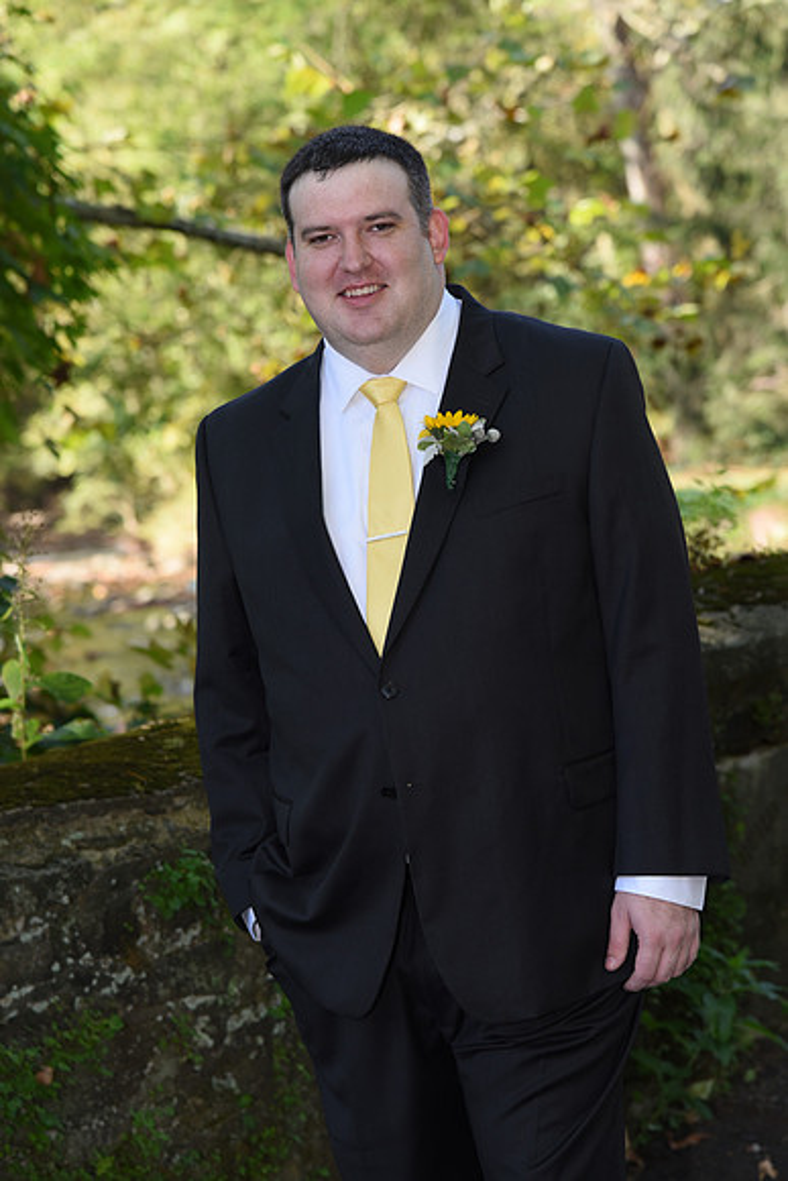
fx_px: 3937
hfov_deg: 11.4
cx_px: 394
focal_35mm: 120
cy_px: 590
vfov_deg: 17.1
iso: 640
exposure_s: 1/200
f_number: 5.6
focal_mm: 120
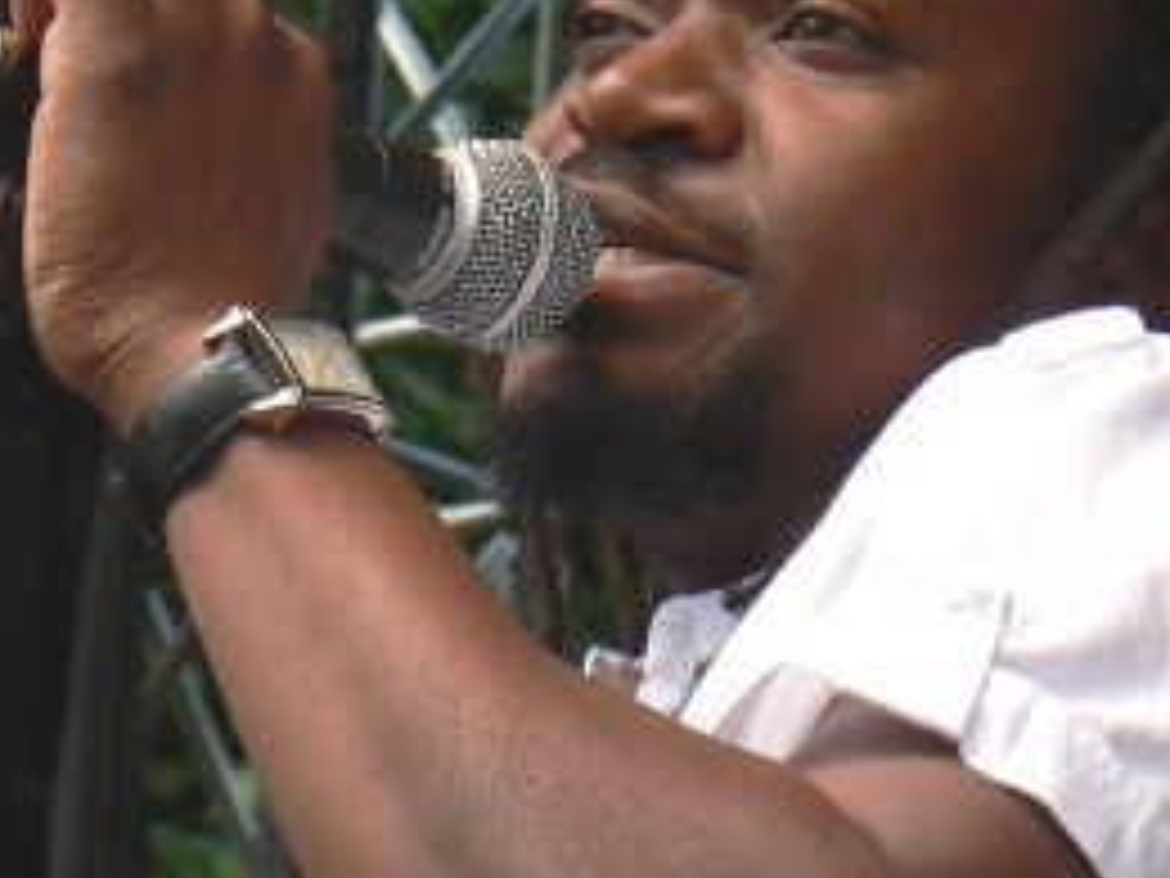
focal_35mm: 330
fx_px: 11154
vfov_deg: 4.5
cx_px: 675
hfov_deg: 6.0
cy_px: 644
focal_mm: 24.6
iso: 64
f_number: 4
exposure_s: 1/160
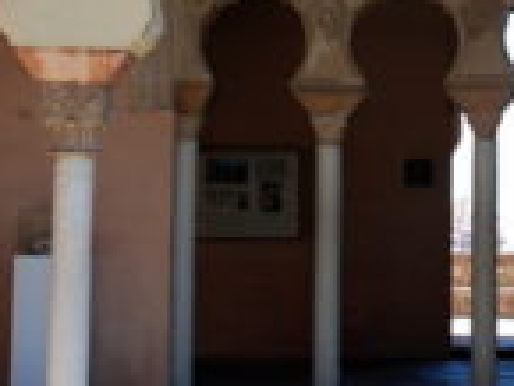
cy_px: 16
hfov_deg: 15.6
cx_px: 479
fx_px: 1853
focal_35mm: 125
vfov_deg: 11.8
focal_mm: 25
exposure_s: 1/125
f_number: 5.6
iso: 100
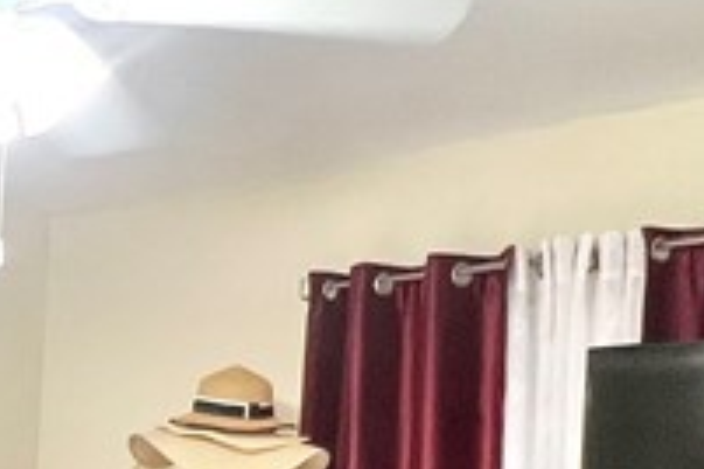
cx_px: -151
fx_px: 1349
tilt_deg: +2.6
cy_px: 511
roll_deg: -3.8
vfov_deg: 19.0
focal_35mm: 69
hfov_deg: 26.0
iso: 160
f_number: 1.8
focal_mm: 1.57
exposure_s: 1/120
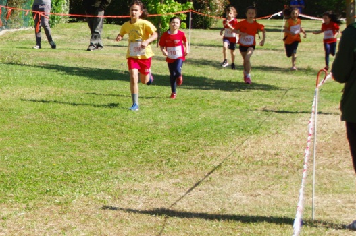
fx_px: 1576
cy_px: 152
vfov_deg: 8.6
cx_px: -109
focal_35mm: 160
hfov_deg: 12.5
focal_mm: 35
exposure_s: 1/640
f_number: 4.5
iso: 160
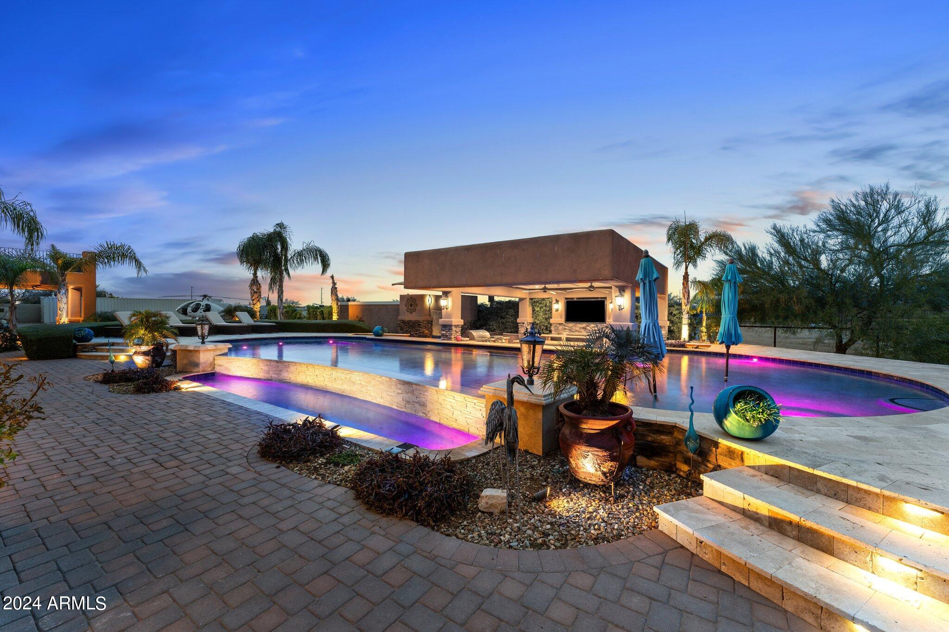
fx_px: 369
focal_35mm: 14
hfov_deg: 104.3
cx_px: 474
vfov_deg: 81.2
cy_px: 316
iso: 400
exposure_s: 2
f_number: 8
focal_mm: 14
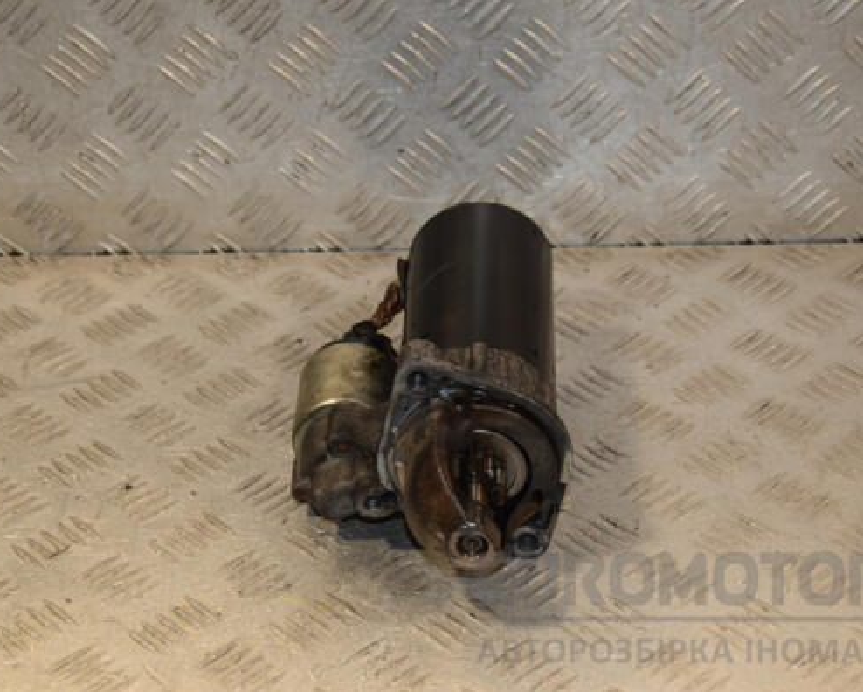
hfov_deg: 23.3
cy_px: 346
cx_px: 444
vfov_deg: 18.7
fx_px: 2096
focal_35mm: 82
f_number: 6.3
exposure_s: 1/200
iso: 800
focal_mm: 48
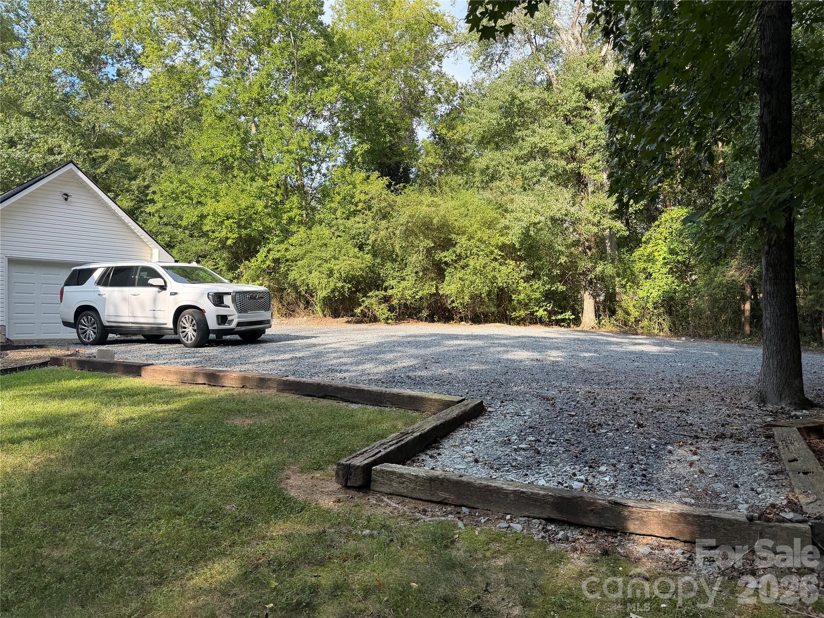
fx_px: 571
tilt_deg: +1.5
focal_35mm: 24
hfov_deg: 71.6
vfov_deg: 56.8
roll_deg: +2.0
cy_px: 309
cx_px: 412
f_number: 1.78
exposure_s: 1/1091
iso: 100
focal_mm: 6.76
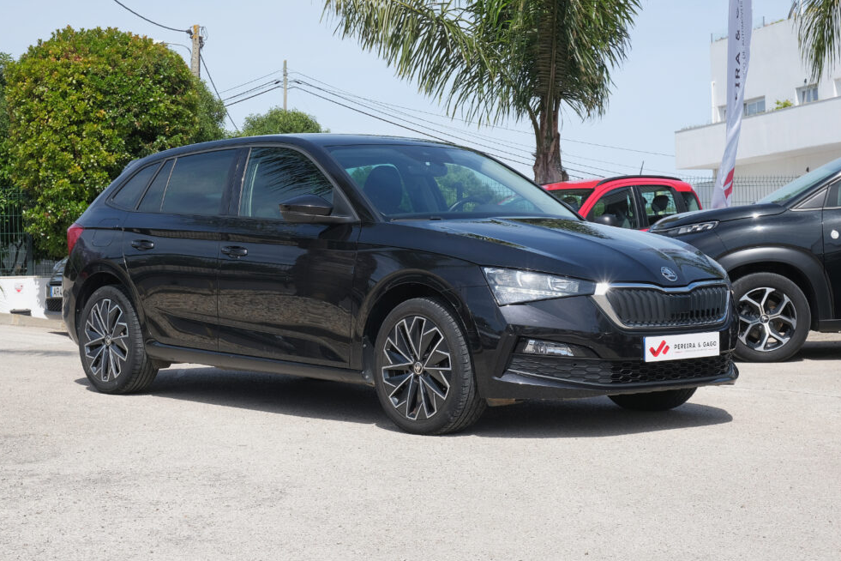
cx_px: 406
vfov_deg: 19.2
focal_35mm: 71
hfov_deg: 28.5
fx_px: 1659
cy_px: 285
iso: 160
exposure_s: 1/200
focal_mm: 45
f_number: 9
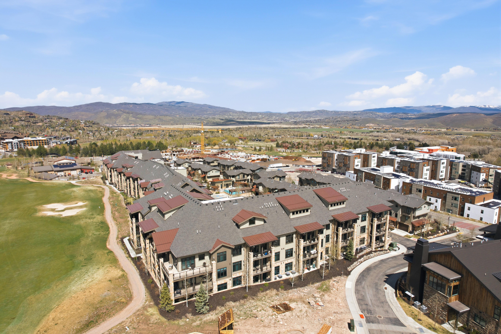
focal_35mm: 22
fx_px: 306
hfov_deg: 78.6
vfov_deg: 57.2
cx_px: 250
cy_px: 167
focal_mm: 8.4
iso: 120
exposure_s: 1/640
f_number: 2.8
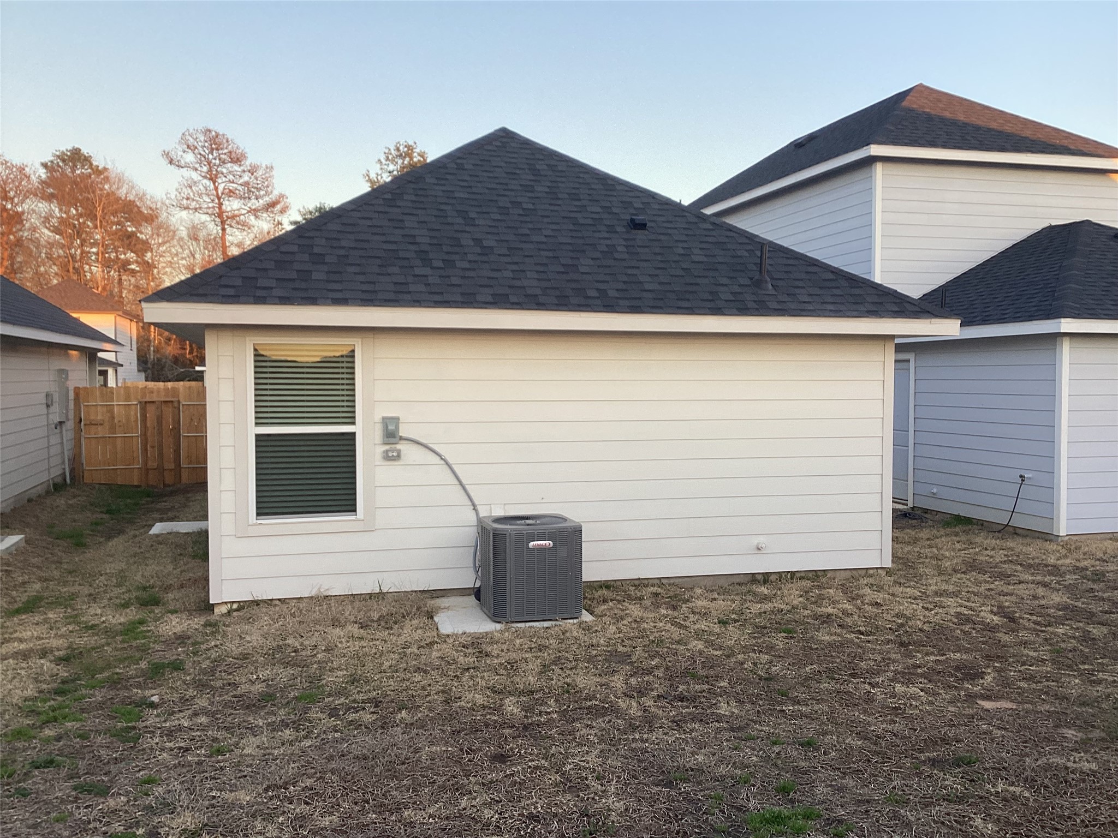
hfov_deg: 58.4
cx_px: 559
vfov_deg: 45.4
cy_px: 419
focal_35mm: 31
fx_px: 1001
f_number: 2.4
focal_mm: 3.3
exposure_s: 1/120
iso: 32
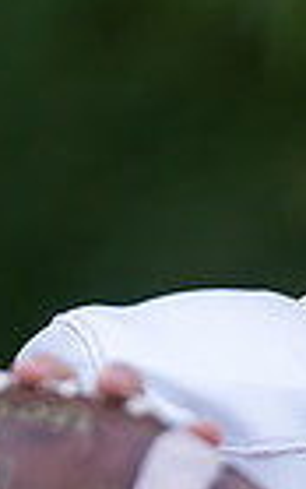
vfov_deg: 2.6
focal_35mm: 805
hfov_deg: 1.6
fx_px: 10730
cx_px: 615
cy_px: 558
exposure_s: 1/400
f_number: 2.8
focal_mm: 171
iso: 100
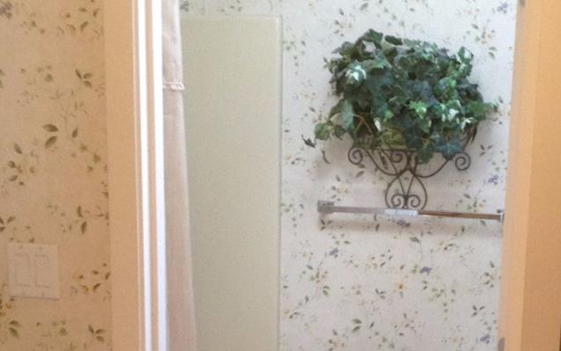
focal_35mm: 82
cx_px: 364
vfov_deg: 15.5
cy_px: 394
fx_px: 1253
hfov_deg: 25.1
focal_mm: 3.3
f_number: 2.4
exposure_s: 1/25
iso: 64
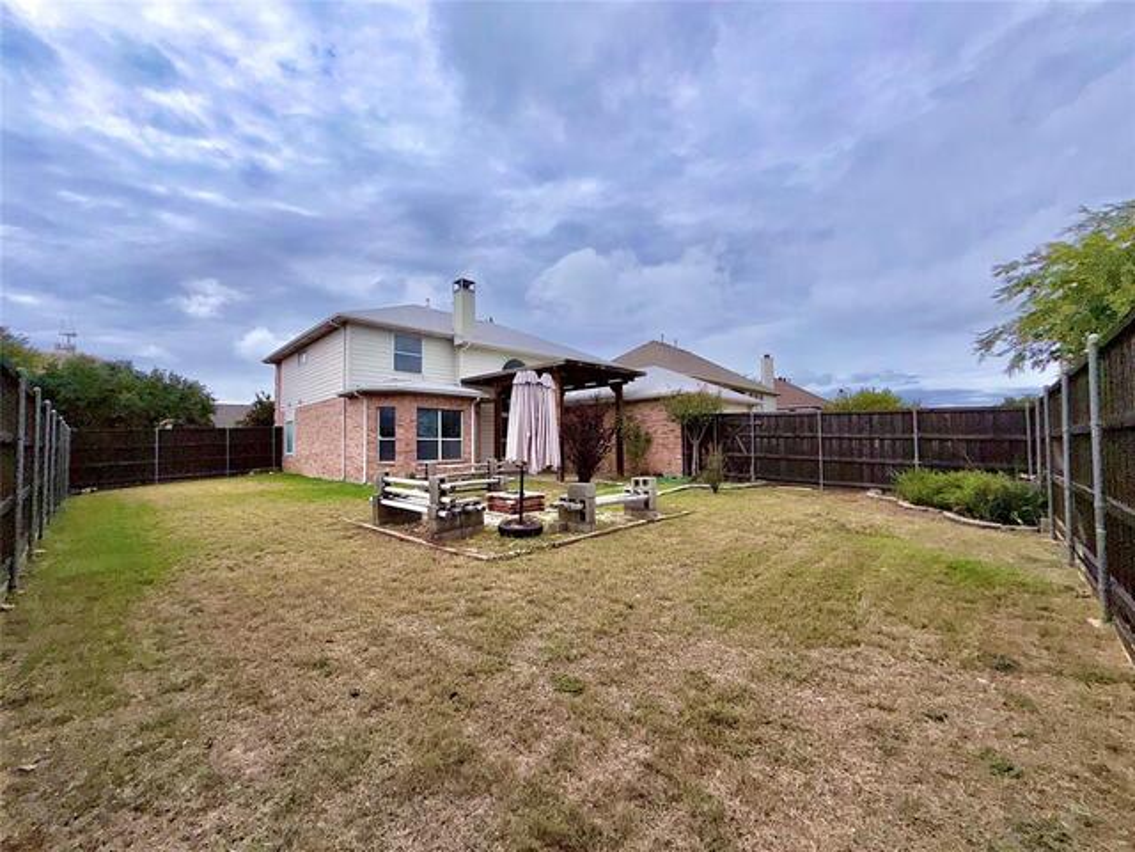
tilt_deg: +2.5
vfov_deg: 85.7
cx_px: 568
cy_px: 426
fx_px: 459
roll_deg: +1.7
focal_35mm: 14
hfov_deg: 102.1
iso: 16
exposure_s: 1/3891
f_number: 2.2
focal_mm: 2.22
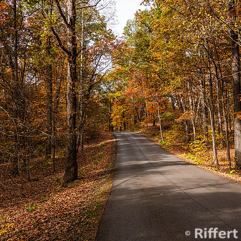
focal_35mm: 37
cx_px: 142
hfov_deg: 44.7
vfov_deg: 44.9
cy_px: 121
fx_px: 291
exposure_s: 1/160
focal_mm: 28
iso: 140
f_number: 8
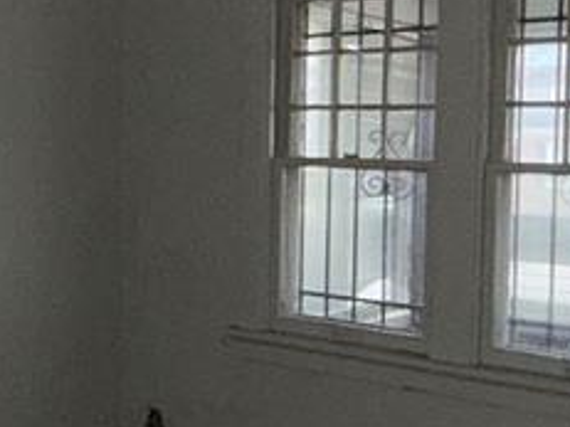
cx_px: 170
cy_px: 197
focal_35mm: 62
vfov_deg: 23.6
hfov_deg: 30.9
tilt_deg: -1.5
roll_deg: -0.5
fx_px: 1020
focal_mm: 2.22
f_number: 2.2
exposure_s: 1/60
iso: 200
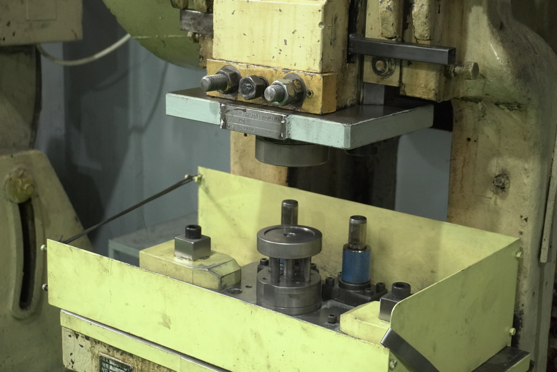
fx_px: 929
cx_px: 278
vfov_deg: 22.7
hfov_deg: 33.4
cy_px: 186
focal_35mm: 60
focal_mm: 40
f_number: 5.6
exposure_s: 1/80
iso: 4000
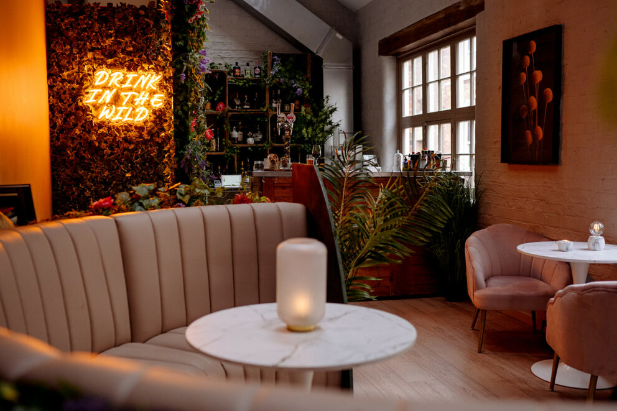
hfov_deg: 51.9
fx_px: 634
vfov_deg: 35.9
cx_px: 299
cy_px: 209
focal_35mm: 37
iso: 2500
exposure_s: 1/250
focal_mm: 35
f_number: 2
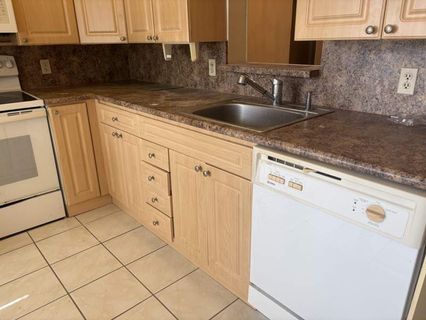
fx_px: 320
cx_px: 213
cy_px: 160
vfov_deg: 53.1
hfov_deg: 67.3
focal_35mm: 26
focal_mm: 5.96
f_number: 1.6
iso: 50
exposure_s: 1/120
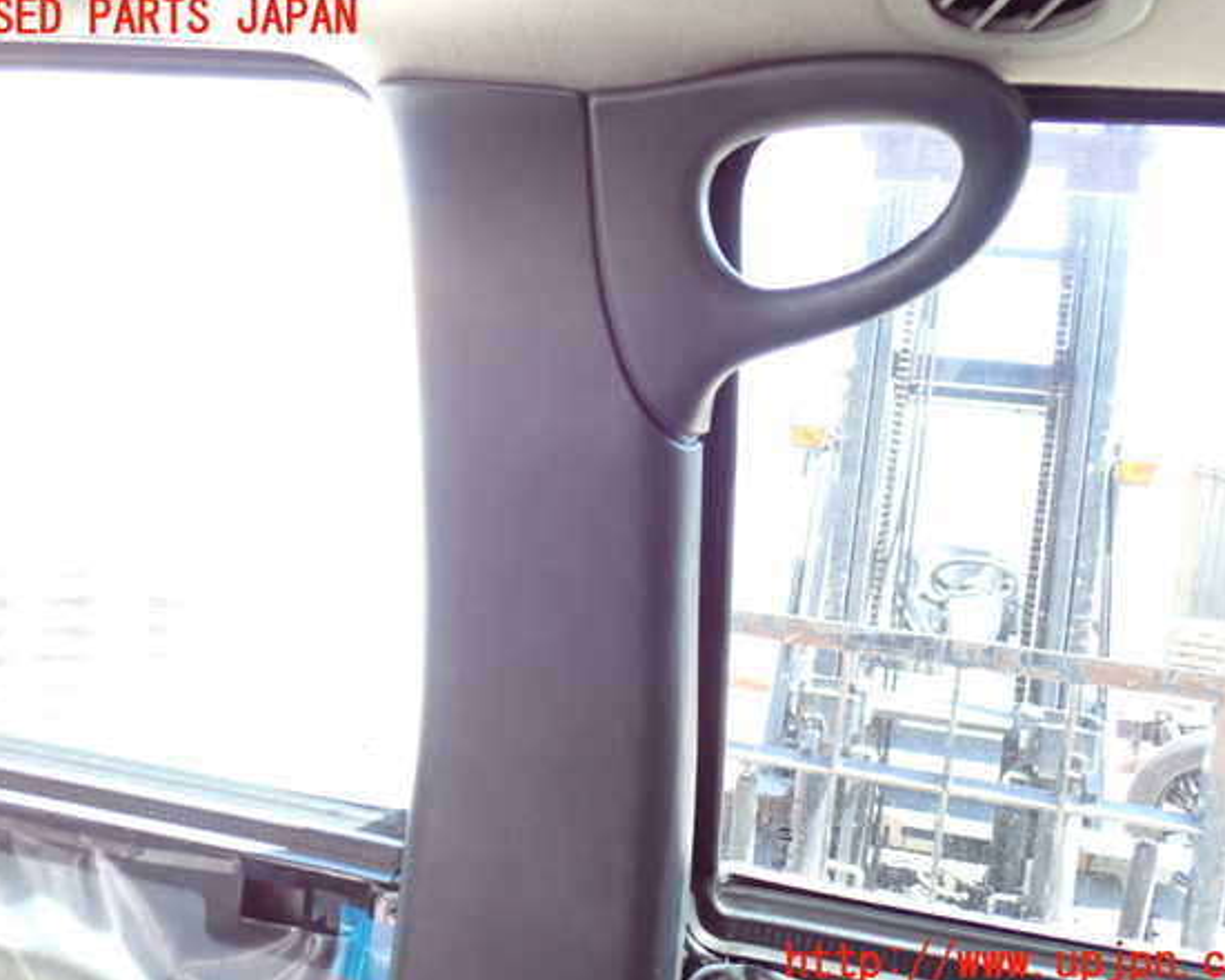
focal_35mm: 34
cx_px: 620
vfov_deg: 43.4
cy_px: 491
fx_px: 1233
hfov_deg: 52.8
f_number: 2.4
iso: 250
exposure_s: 1/30
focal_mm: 5.79
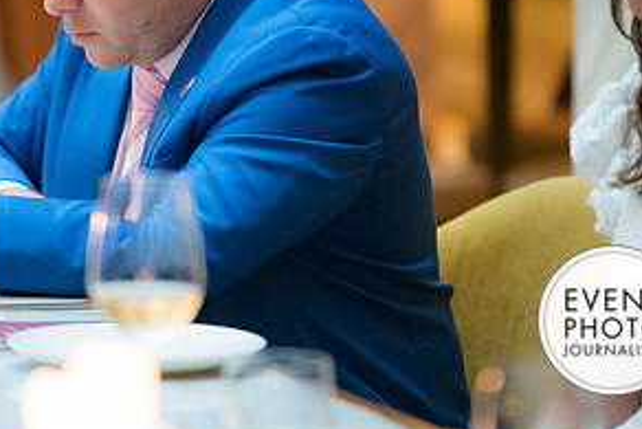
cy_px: 41
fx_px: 7083
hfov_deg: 5.2
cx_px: 123
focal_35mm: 397
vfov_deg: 3.5
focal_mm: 200
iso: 6400
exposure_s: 1/125
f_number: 2.8
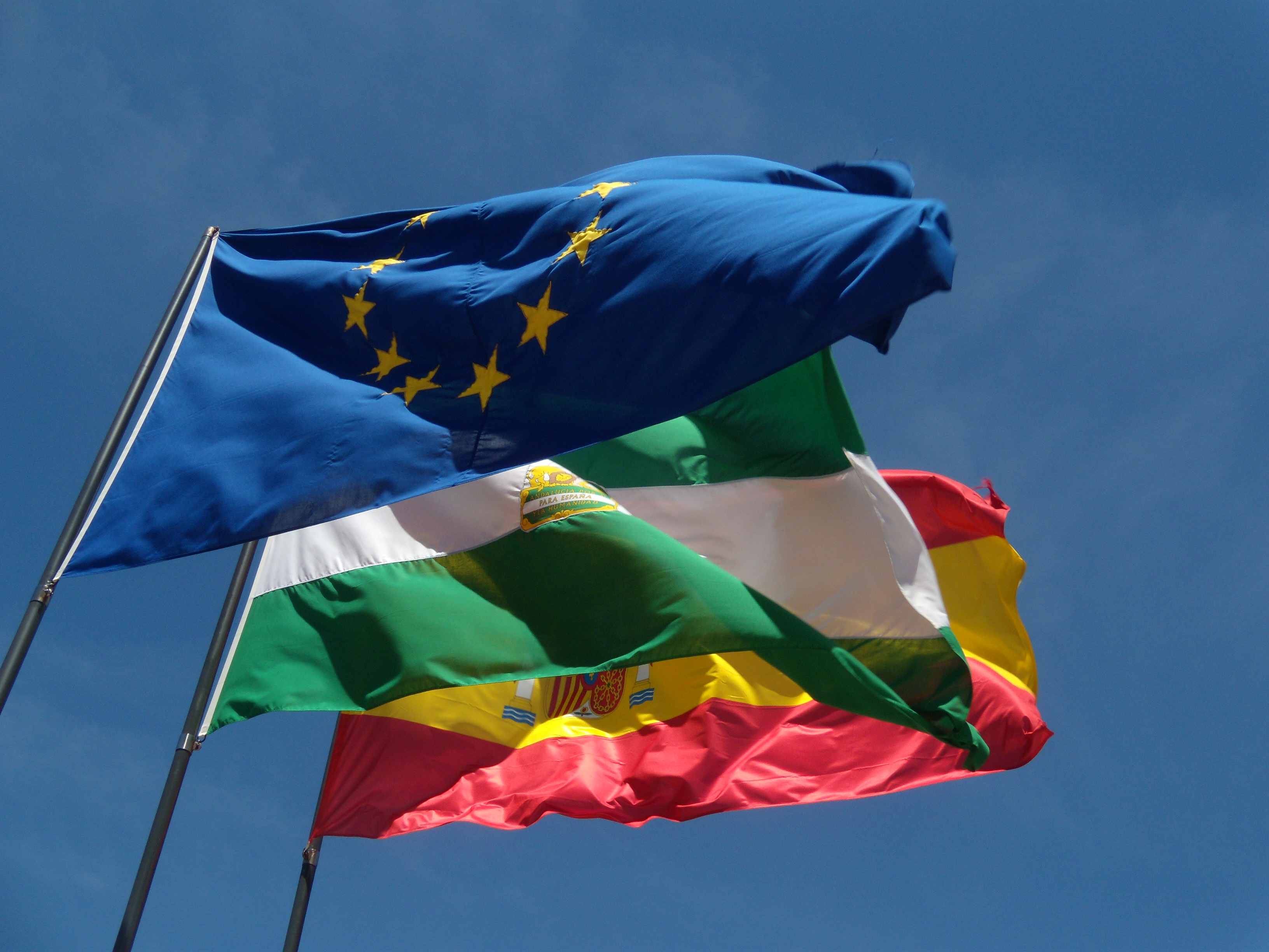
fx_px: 1320
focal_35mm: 36
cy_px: 476
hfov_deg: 51.4
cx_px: 634
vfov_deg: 39.7
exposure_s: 1/250
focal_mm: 6.4
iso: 80
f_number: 8.5
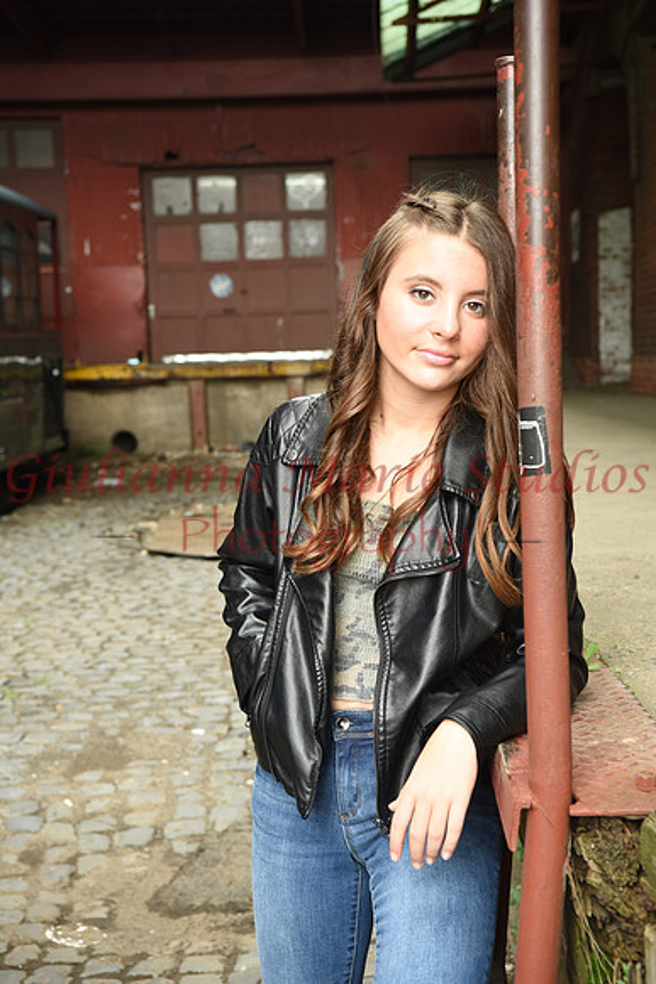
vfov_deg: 36.2
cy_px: 492
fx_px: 1502
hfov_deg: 24.6
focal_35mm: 55
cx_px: 328
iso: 500
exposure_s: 1/60
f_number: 6.3
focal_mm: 55
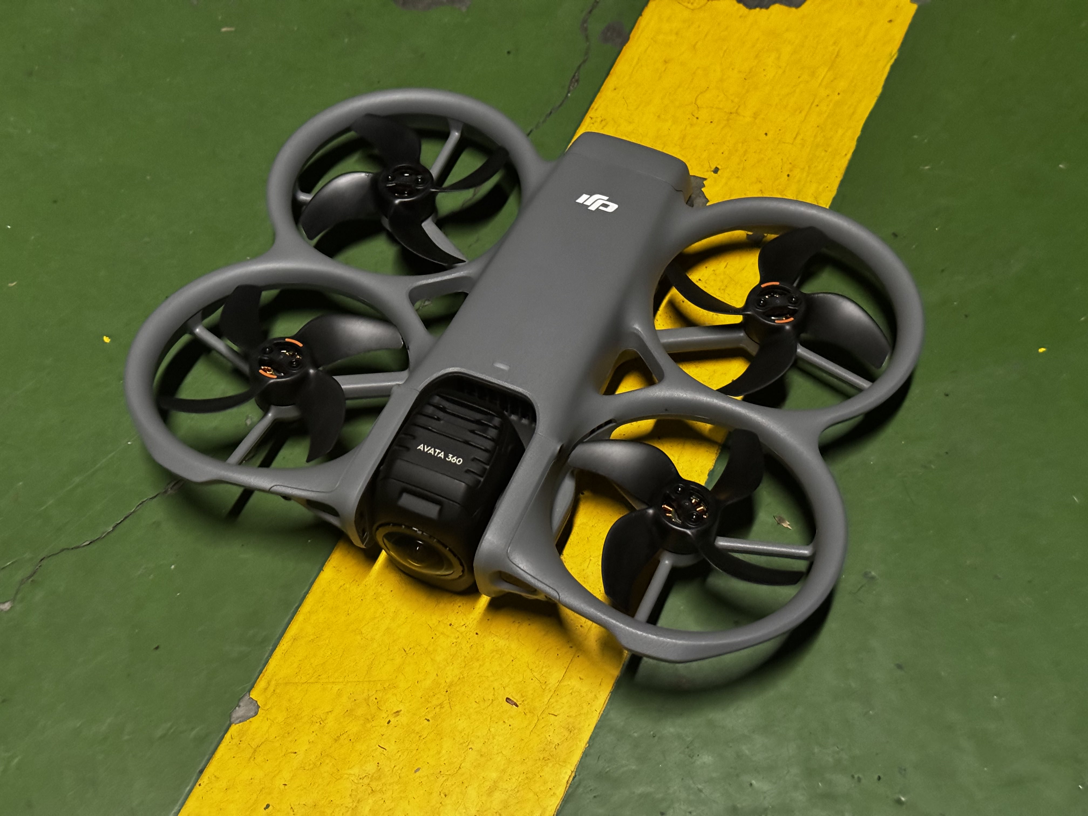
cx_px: 544
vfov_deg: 30.3
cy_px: 408
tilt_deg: -58.4
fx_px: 1509
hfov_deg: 39.7
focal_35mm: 48
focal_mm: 6.76
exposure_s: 1/30
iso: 640
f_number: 1.78
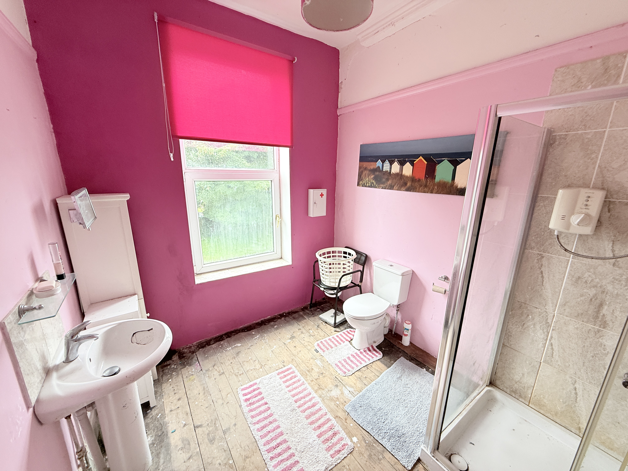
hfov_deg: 102.1
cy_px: 236
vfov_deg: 85.7
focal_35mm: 14
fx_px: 254
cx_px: 314
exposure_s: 1/99
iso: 80
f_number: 2.2
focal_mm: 2.22
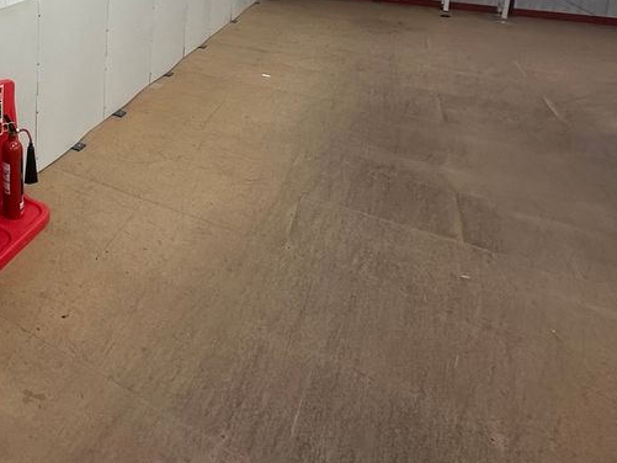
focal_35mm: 31
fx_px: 553
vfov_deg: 37.9
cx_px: -31
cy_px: -45
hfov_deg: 46.3
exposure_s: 1/100
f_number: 2.2
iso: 160
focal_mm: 2.22
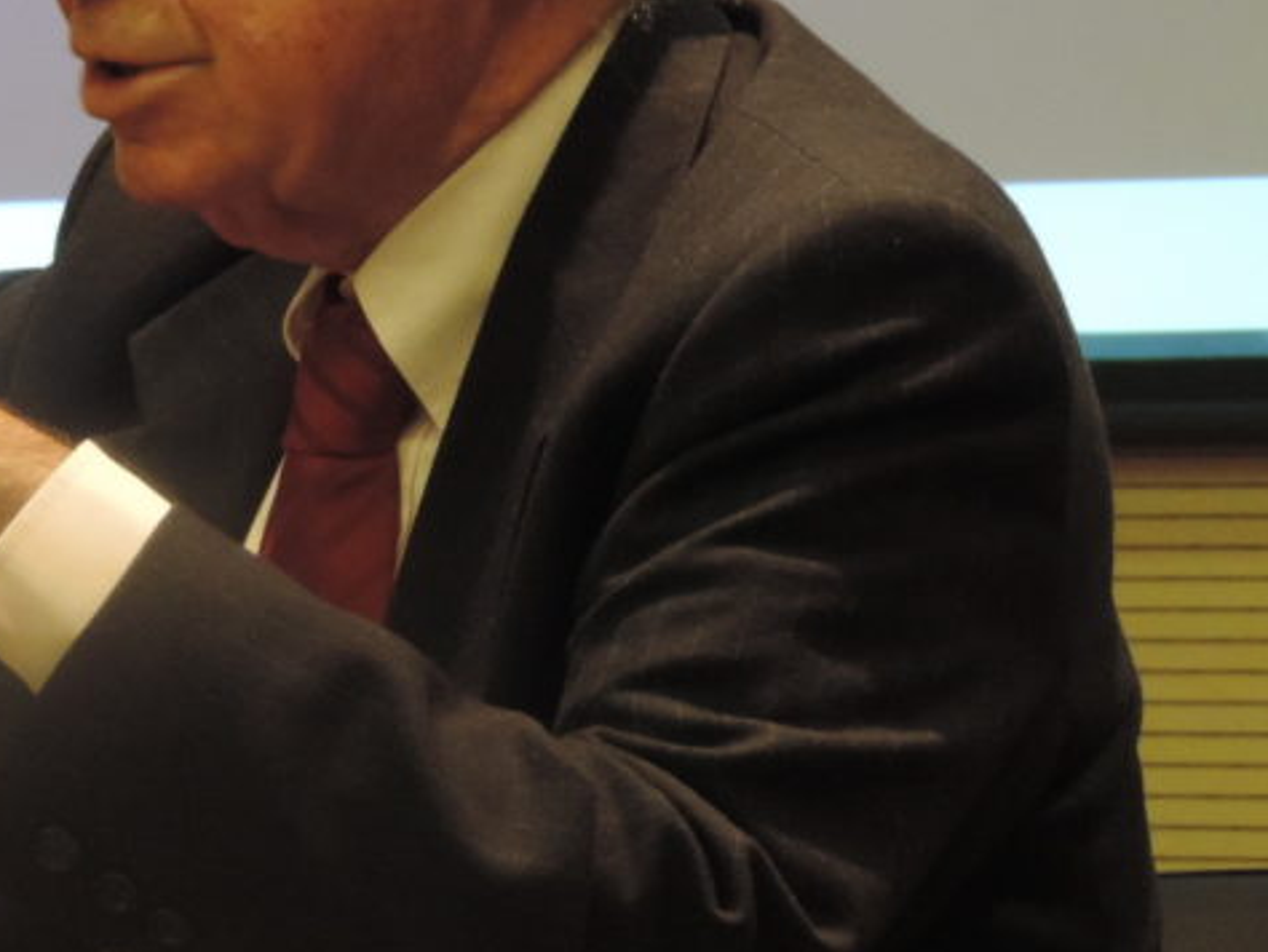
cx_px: -35
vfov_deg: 4.8
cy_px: 168
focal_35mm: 313
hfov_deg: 6.3
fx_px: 11471
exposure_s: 1/30
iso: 800
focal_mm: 25.8
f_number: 4.4
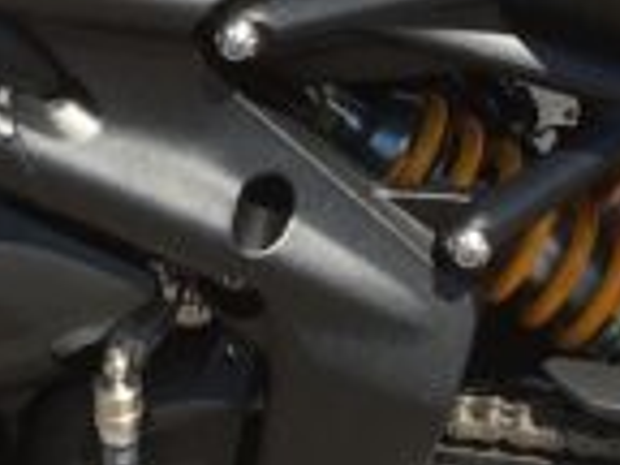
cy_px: 202
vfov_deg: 7.2
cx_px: 293
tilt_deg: -23.9
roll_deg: +1.4
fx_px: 3690
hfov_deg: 9.6
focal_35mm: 206
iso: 25
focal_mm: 4.15
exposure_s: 1/680
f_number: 2.2
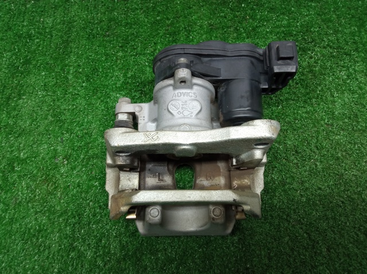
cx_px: 184
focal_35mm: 27
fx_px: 286
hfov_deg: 65.4
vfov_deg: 51.3
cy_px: 137
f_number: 2.2
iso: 267
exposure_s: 1/33.3
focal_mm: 3.79
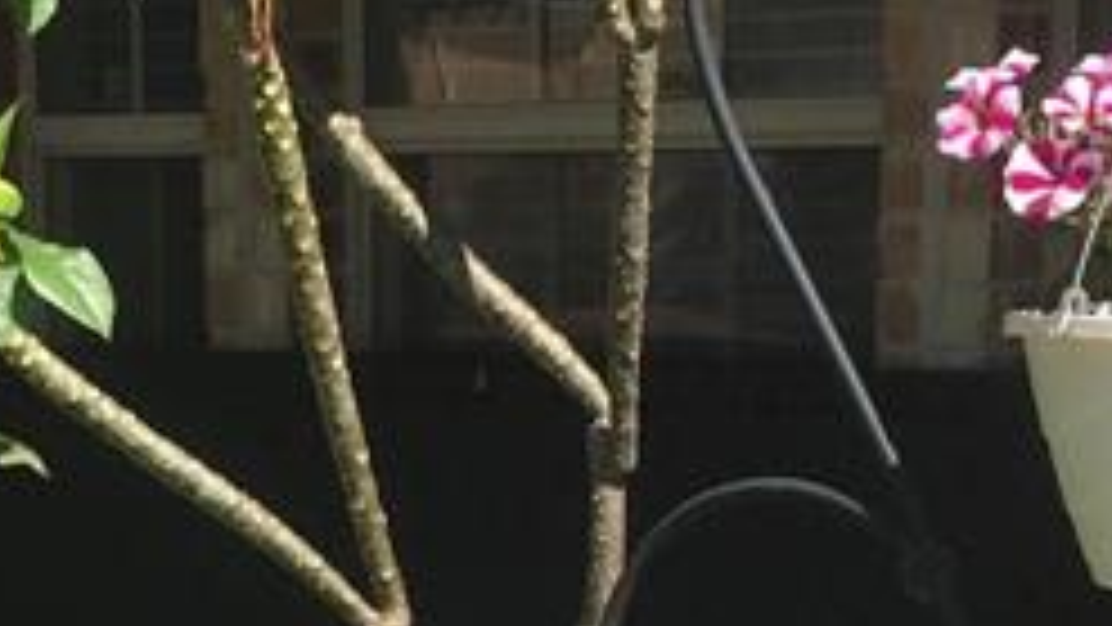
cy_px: 928
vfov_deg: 9.0
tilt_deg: -11.4
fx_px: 3863
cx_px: 365
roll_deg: +1.3
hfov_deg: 16.3
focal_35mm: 131
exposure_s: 1/801
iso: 25
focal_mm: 4.15
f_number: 2.2
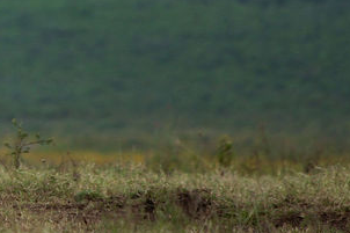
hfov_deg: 1.5
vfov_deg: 1.0
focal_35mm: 1355
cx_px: -535
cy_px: -222
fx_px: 13166
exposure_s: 1/640
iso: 100
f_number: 2.8
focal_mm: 200
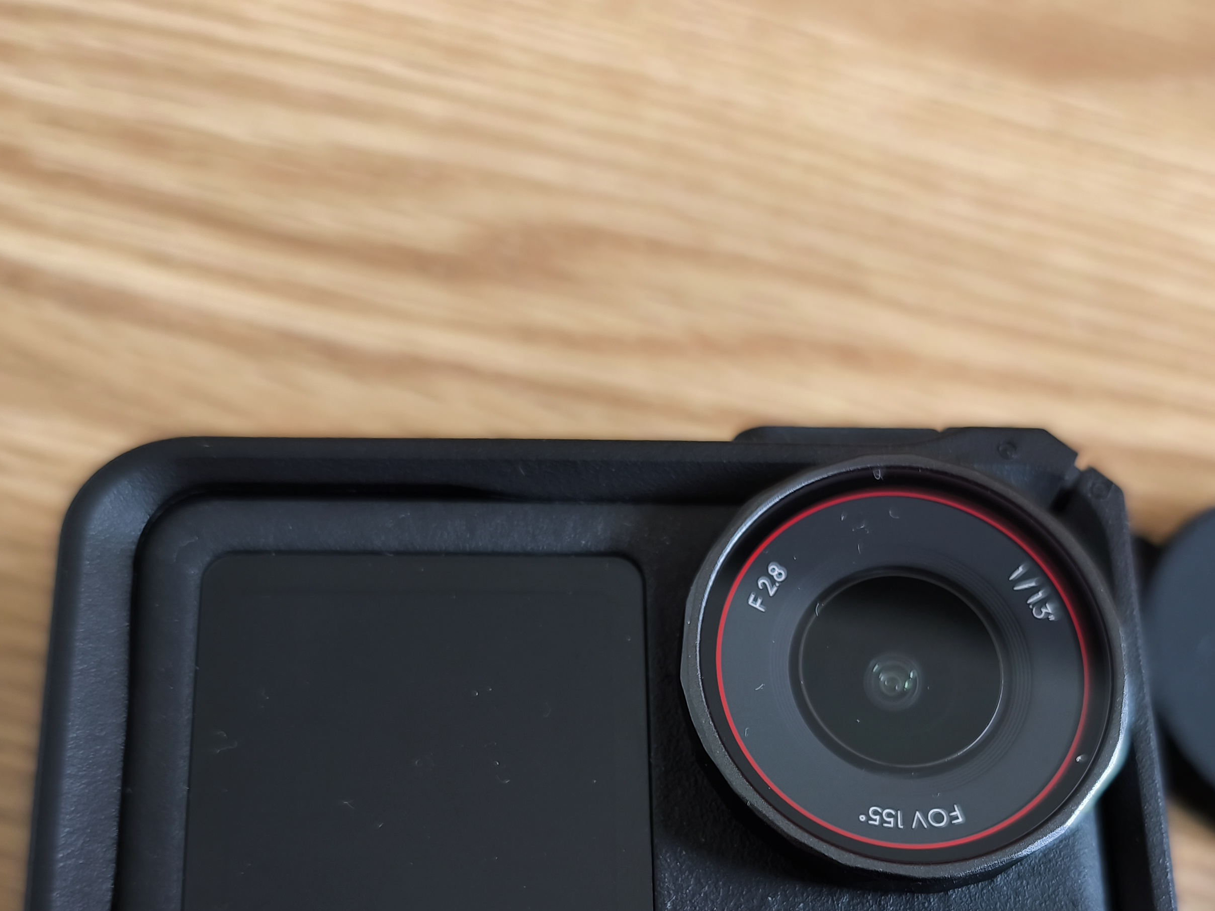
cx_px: 728
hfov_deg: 47.6
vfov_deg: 35.3
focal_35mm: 39
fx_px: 1369
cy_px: 764
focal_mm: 6.57
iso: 320
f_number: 1.6
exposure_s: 1/50
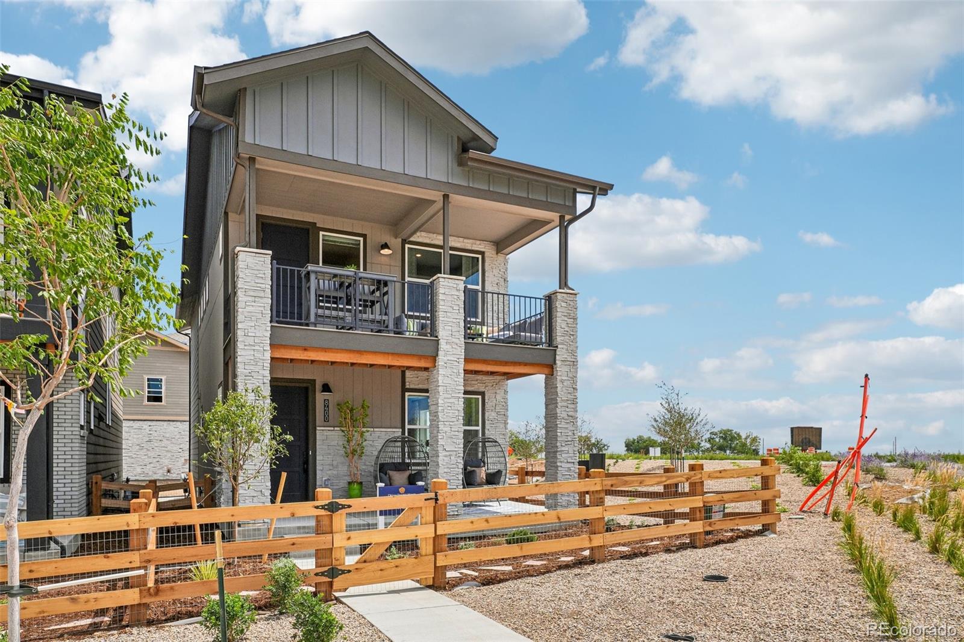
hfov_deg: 77.3
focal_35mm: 22
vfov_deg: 56.1
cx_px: 482
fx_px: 602
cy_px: 321
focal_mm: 15
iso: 100
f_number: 8
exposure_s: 1/500
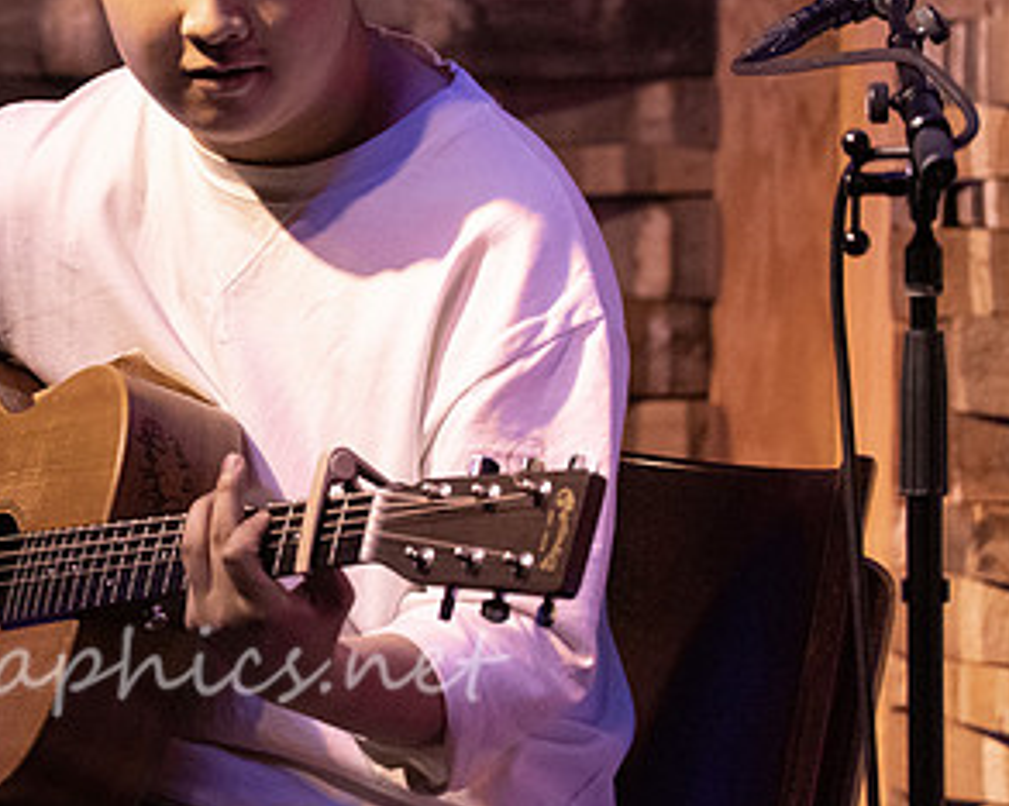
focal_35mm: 394
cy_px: 219
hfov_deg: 4.9
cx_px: 31
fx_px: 11758
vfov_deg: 3.9
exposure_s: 1/125
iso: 6400
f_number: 6.3
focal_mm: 212
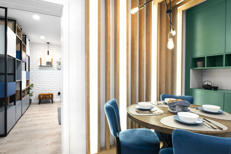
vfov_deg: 62.0
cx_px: 116
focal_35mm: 20
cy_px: 77
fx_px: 128
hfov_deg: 84.0
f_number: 9
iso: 100
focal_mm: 20
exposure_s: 1/1.25
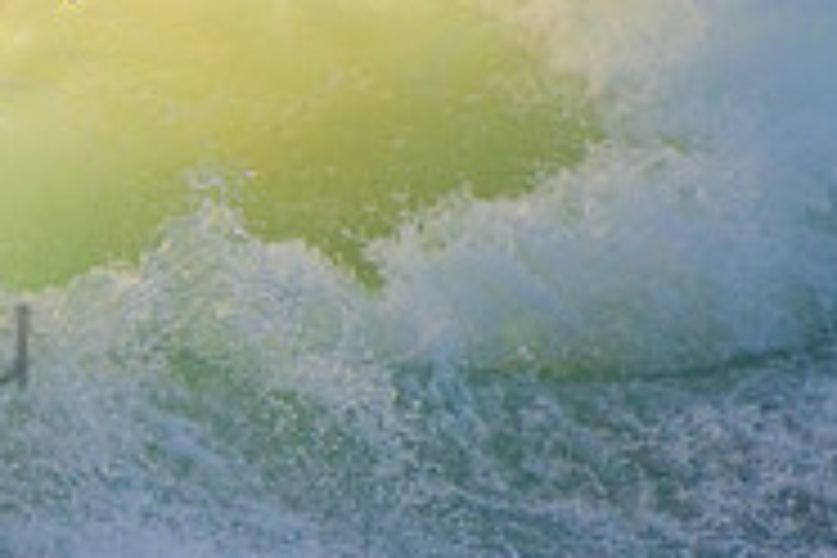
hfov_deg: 1.1
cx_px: -446
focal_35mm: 1941
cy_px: 281
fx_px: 45125
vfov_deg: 0.7
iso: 500
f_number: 5.6
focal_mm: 400
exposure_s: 1/1250
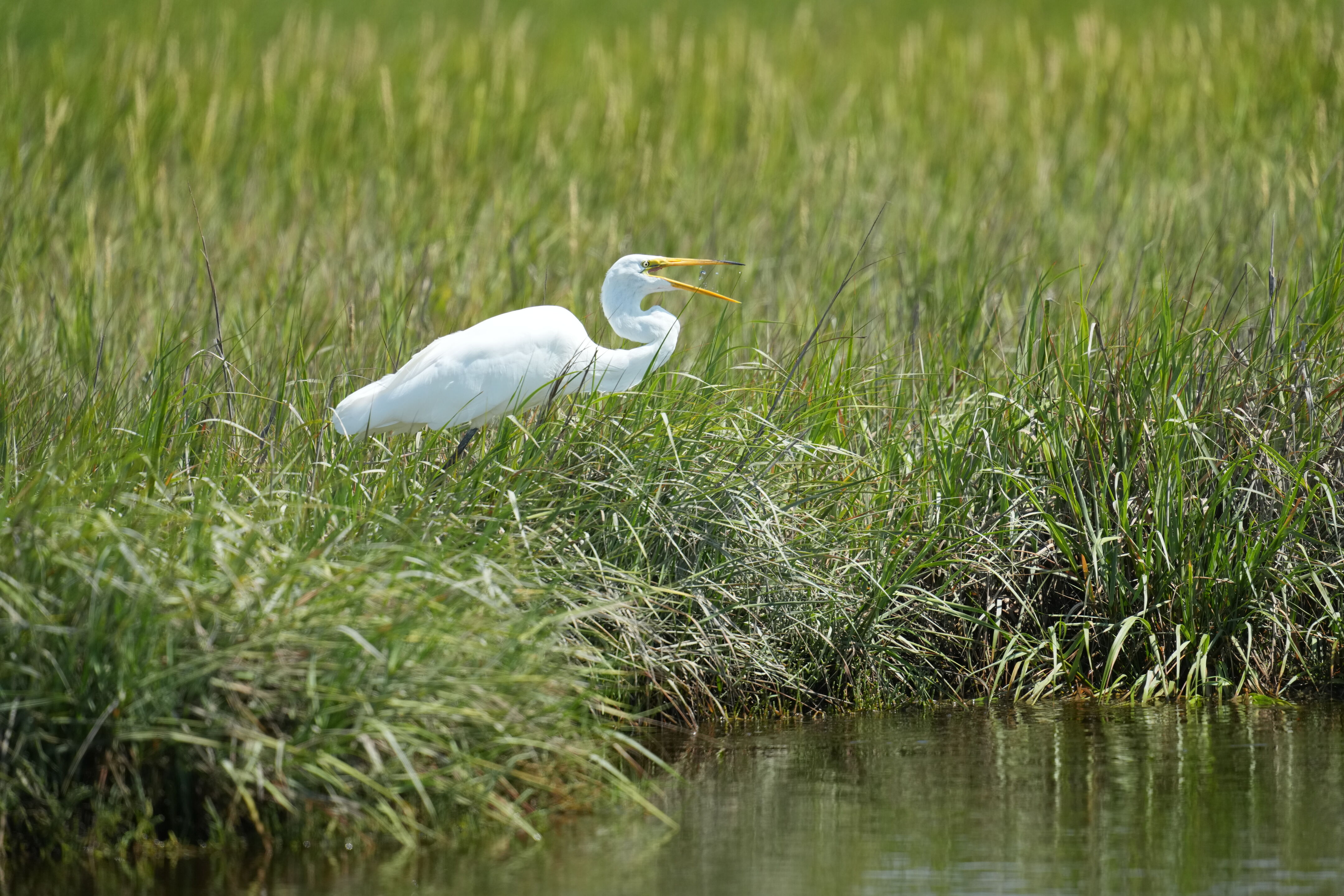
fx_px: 22398
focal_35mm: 600
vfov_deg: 2.3
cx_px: 672
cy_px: 448
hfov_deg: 3.4
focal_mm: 600
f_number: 5.6
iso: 800
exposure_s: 1/2000
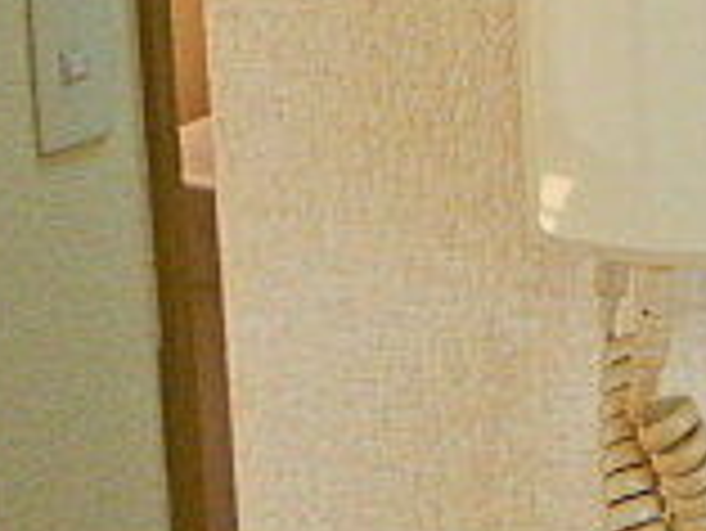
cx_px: 949
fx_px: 2000
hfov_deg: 18.5
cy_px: -130
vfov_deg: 14.6
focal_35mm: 98
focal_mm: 4.3
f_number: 2.8
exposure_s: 1/30
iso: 140
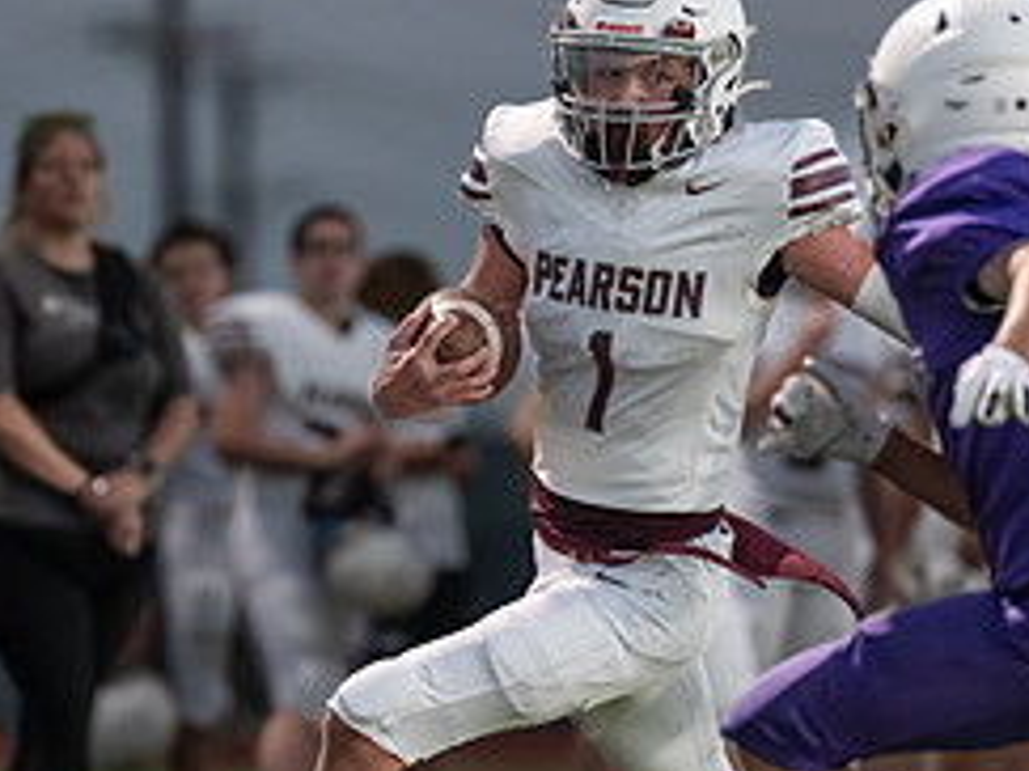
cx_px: 483
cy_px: 455
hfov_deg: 4.0
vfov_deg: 3.0
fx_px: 14767
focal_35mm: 497
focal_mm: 200
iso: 3200
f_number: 2.8
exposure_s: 1/1250
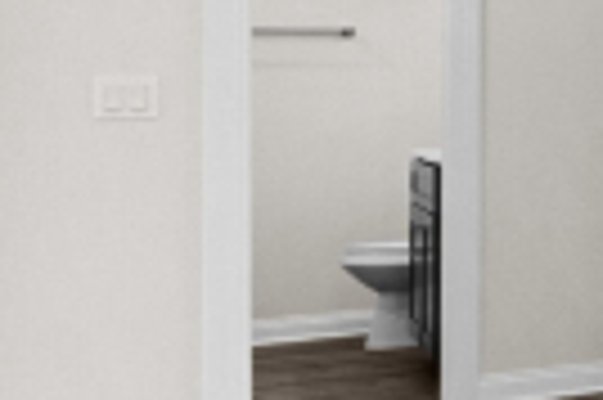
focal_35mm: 84
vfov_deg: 16.1
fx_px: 1405
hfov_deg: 12.6
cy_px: 58
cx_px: 1678
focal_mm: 10
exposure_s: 1/8
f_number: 10
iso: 400
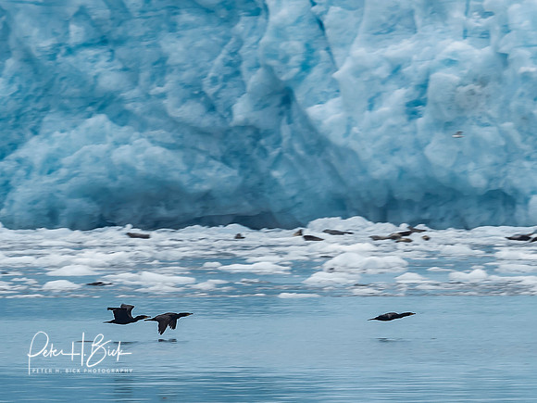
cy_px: 310
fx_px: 13915
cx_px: 316
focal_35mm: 897
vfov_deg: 1.7
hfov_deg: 2.2
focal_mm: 180
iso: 400
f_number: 9
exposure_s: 1/200
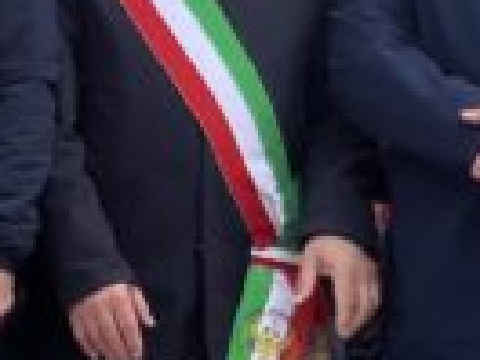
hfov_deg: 11.1
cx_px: -651
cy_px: 258
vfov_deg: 9.8
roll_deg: -2.1
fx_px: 2094
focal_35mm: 151
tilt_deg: +6.7
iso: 50
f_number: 1.6
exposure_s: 1/2222
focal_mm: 5.1
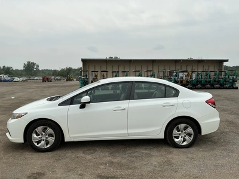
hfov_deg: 63.4
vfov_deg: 49.7
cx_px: 120
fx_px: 193
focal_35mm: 28
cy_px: 90
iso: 25
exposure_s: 1/2667
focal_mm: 3
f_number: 1.8
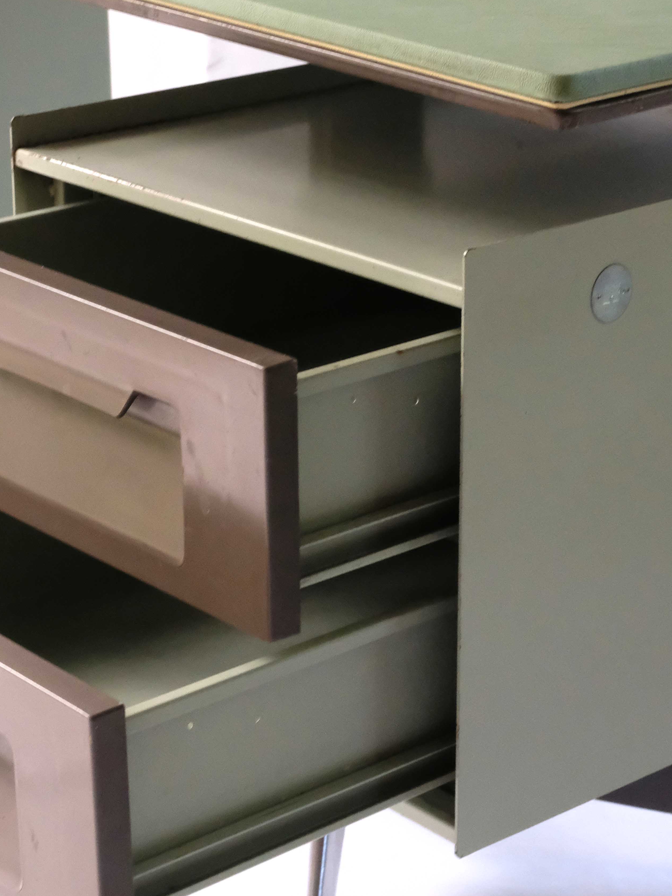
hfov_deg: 16.2
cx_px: 178
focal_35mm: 91
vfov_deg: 21.5
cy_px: 409
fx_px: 2355
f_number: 9
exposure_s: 1/125
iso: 6400
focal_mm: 35
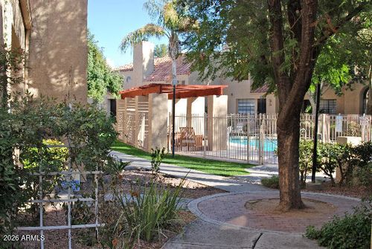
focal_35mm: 42
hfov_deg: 46.3
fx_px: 435
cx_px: 186
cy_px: 124
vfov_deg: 32.0
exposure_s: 1/160
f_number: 6.3
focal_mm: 28
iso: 100
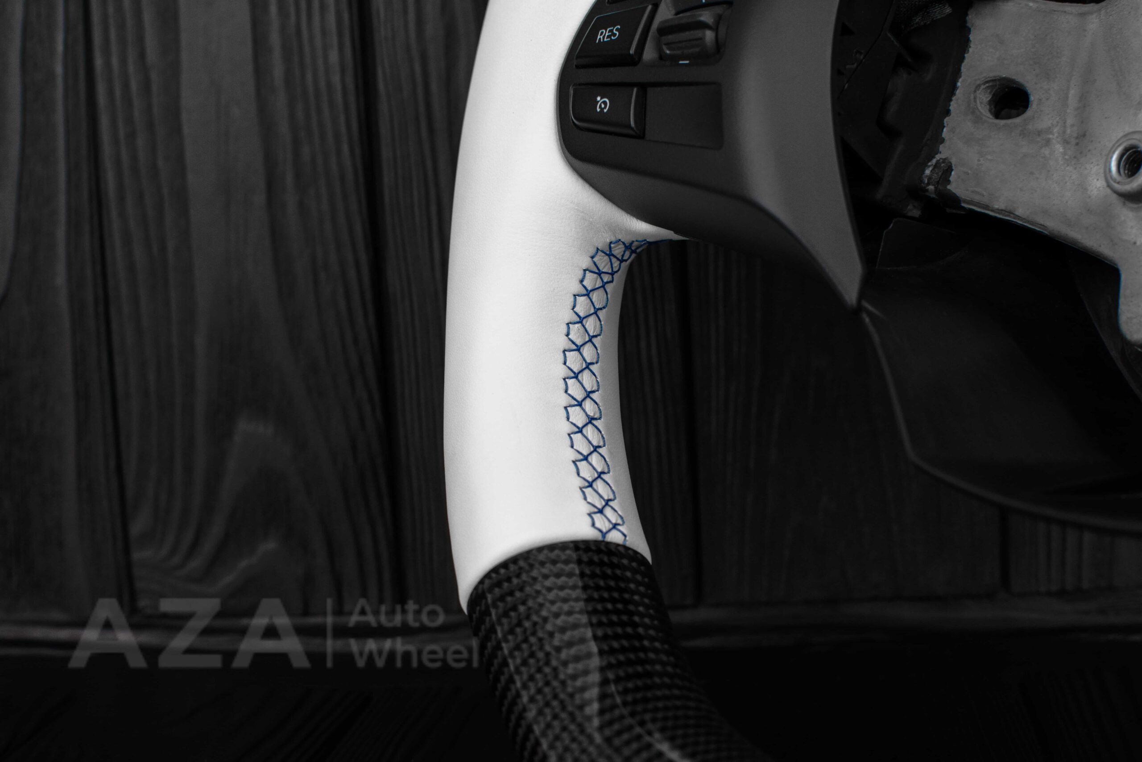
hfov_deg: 37.8
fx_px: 1665
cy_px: 381
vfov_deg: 25.8
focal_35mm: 52
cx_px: 571
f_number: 6.3
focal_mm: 35
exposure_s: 1/125
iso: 500
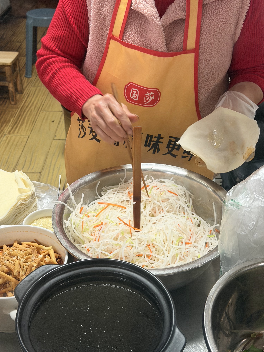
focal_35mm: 48
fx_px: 488
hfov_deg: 30.3
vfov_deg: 39.7
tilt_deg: -31.9
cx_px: 132
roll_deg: -1.7
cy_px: 176
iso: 250
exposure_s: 1/55
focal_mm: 6.76
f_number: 1.78
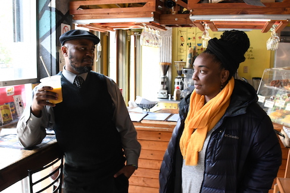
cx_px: 144
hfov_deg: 51.9
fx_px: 298
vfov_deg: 36.0
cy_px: 94
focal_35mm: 37
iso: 2500
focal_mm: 18
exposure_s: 1/50
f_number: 5
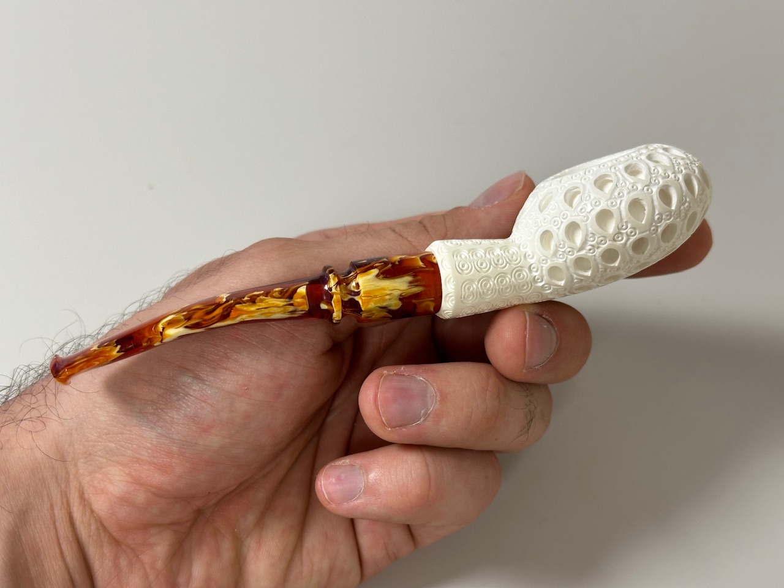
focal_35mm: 48
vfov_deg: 30.3
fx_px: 1087
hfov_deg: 39.7
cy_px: 294
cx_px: 392
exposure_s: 1/63
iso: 80
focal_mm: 6.86
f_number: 1.78
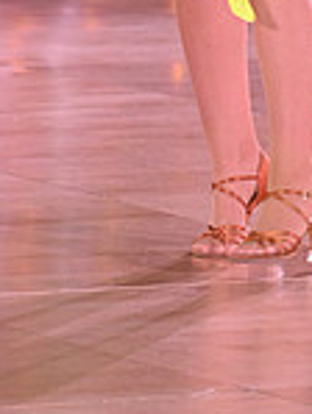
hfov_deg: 3.1
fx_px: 5832
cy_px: -192
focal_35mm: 486
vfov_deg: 4.1
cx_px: 63
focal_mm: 130
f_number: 5
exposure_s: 1/200
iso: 1250
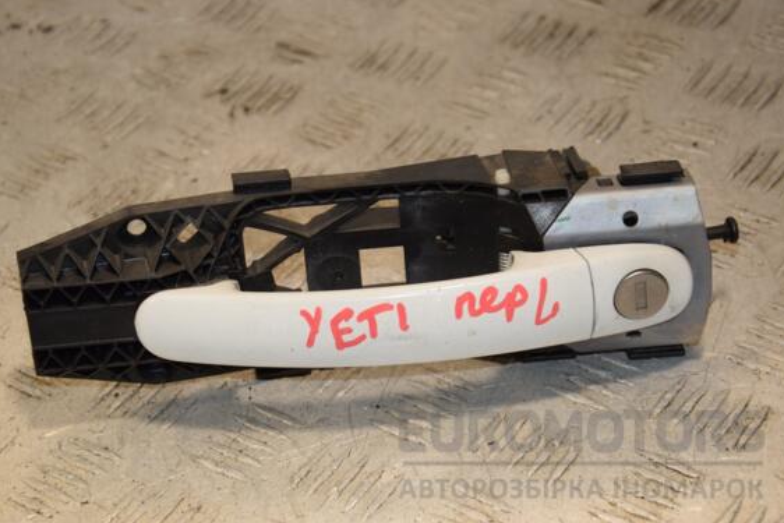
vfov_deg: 12.2
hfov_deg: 18.3
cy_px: 245
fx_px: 2440
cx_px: 372
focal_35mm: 112
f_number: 7.1
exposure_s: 1/200
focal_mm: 70
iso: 800
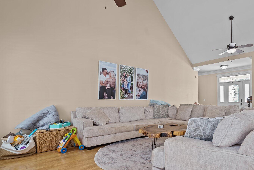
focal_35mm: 21
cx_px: 161
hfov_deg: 79.5
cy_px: 100
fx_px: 148
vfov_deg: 59.1
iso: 400
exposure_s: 1/2
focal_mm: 14
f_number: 8
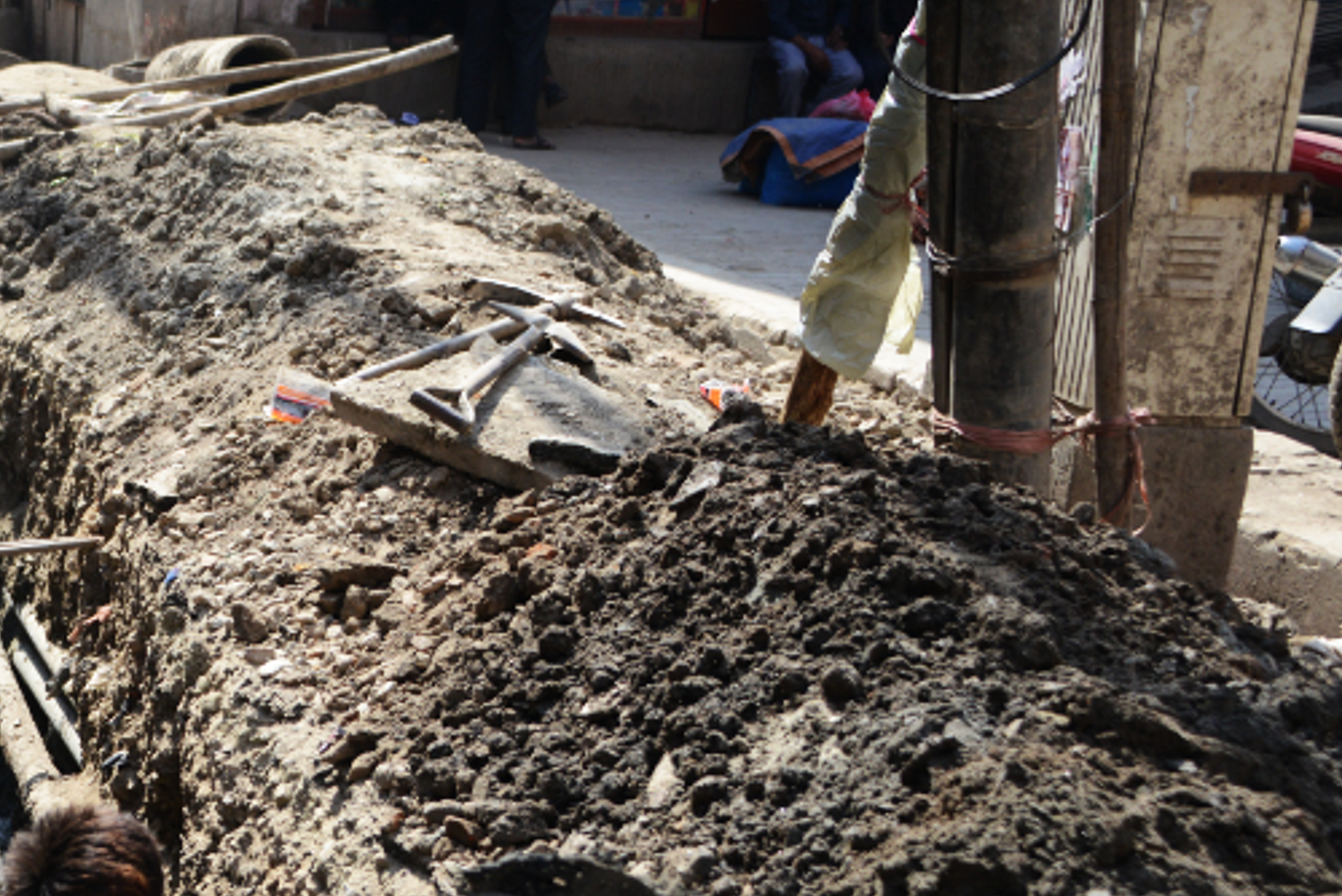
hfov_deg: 21.8
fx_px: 3357
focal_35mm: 90
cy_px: 549
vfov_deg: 15.2
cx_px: 5
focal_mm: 45
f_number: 4.2
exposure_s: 1/1250
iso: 400
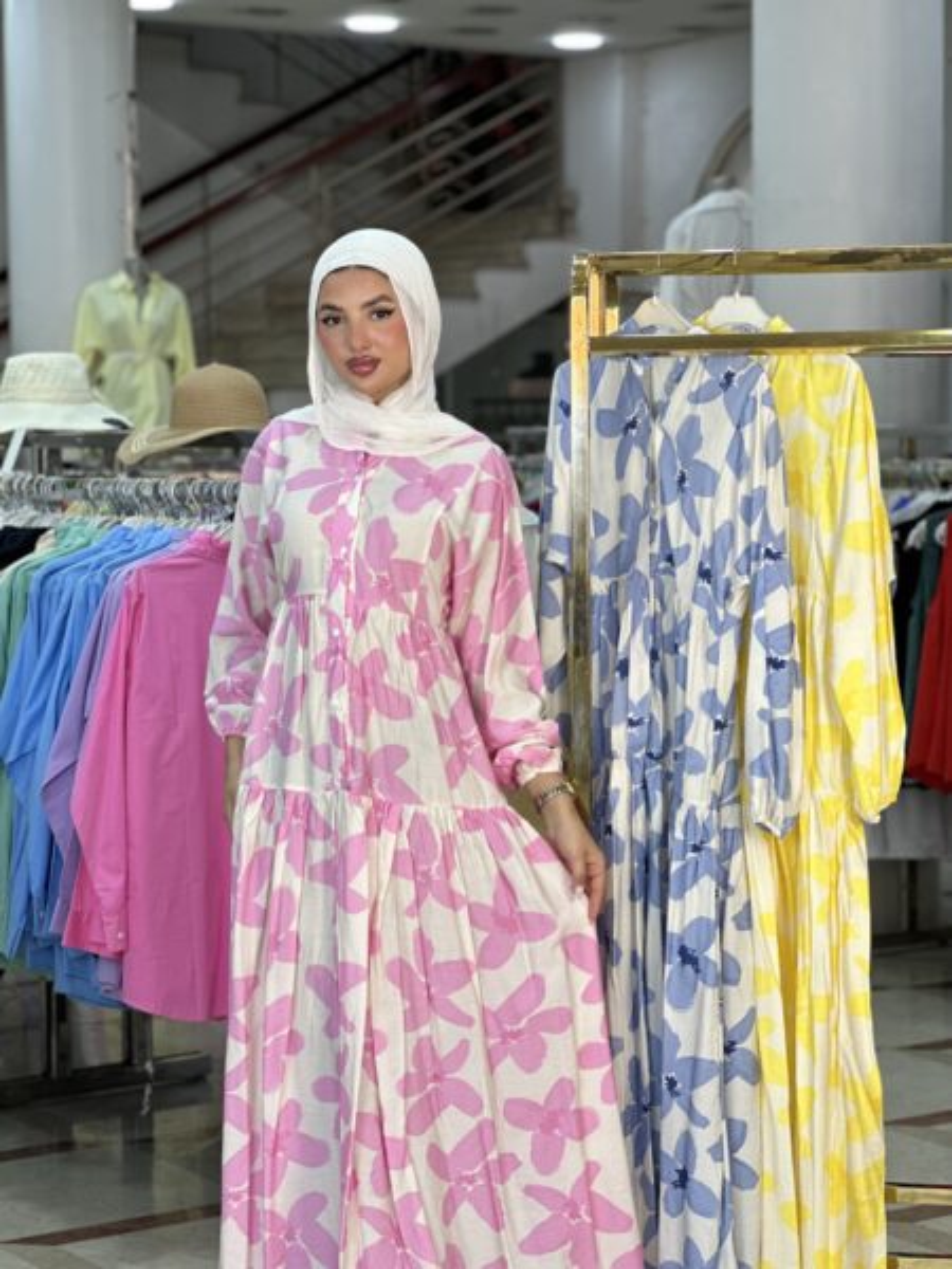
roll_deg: +1.0
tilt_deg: -2.5
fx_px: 2824
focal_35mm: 77
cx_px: 476
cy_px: 634
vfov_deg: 25.3
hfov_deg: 19.1
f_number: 2.8
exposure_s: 1/100
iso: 50
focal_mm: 9
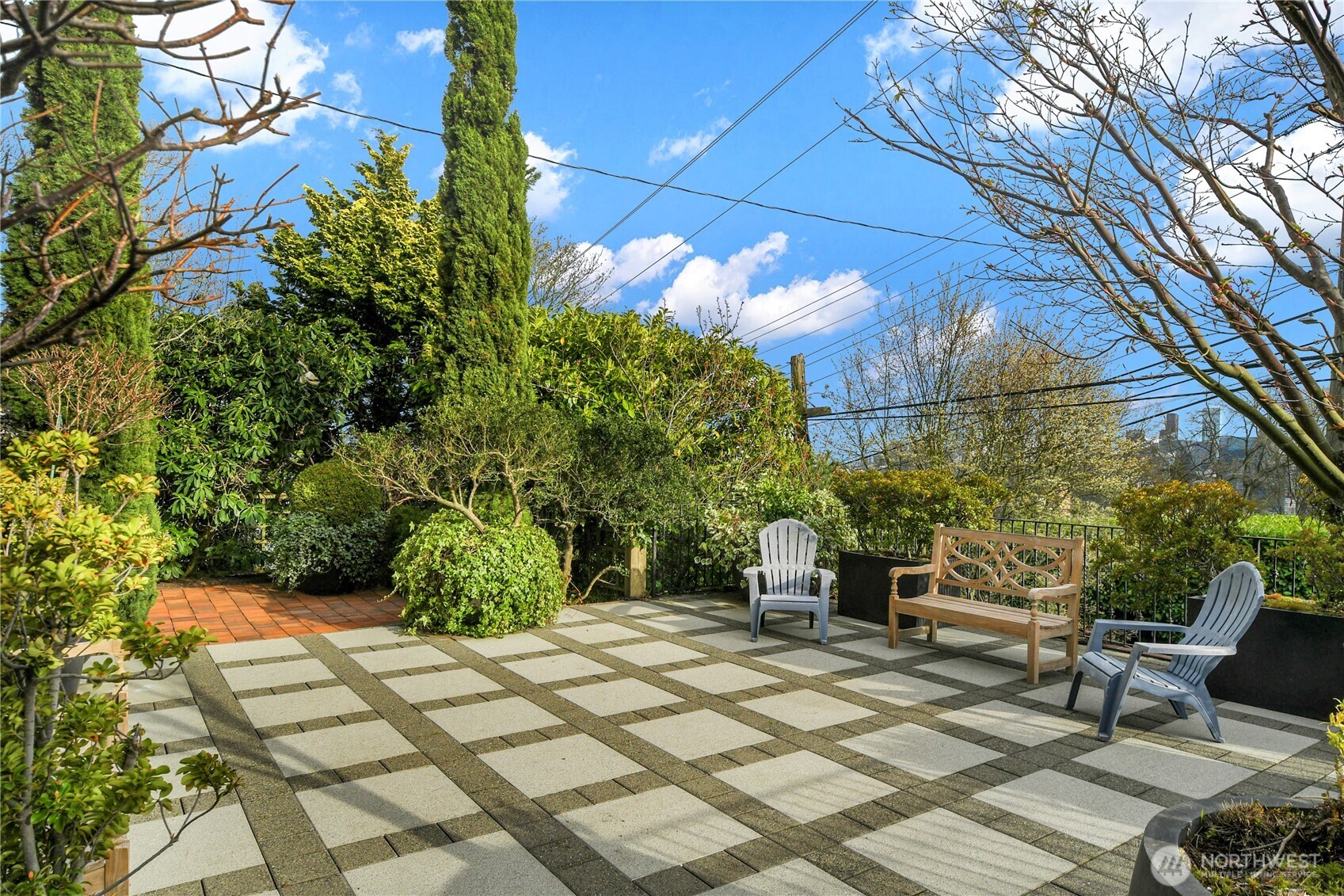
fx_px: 784
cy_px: 448
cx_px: 672
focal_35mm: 21
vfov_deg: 59.5
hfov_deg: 81.2
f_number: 8
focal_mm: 14
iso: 400
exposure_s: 1/250
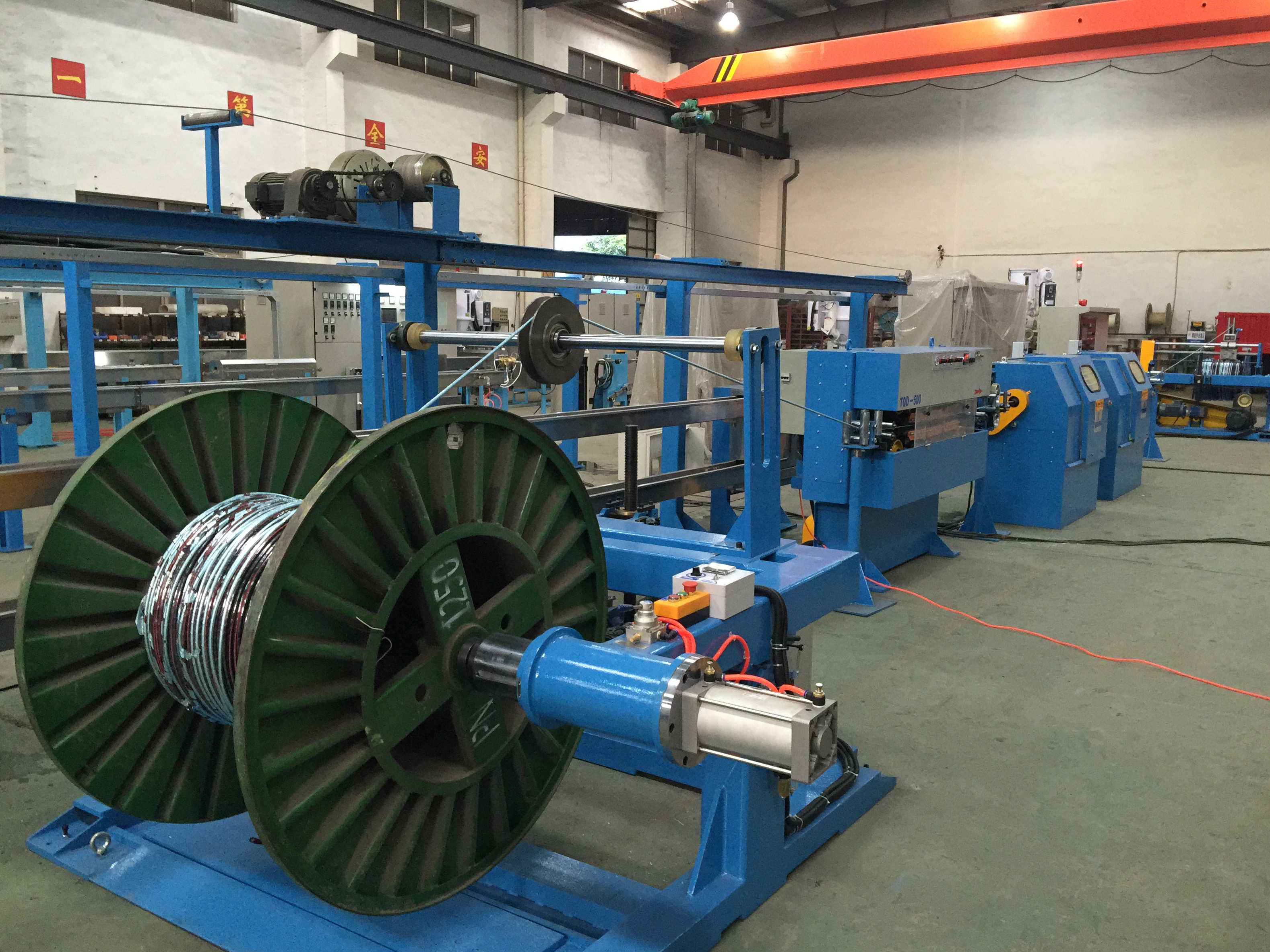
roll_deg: -2.2
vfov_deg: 46.8
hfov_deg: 60.0
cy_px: 492
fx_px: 1101
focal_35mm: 30
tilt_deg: -8.0
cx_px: 657
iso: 250
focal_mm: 4.15
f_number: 2.2
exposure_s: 1/24
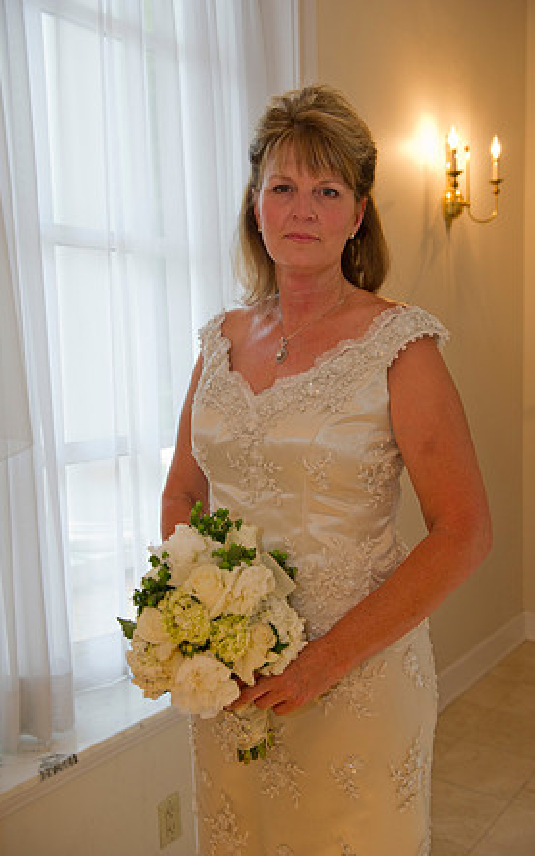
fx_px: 840
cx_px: 274
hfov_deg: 35.3
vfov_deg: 54.0
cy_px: 431
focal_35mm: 36
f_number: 3.5
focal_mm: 35
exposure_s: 1/100
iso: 1600
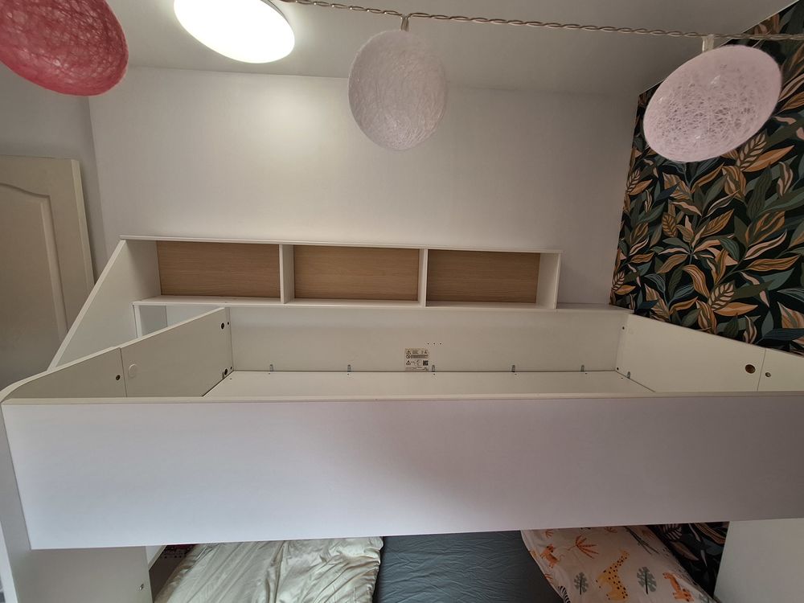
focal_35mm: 13
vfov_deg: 89.9
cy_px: 302
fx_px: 302
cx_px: 402
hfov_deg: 106.2
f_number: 2.2
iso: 80
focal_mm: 1.74
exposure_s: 1/50
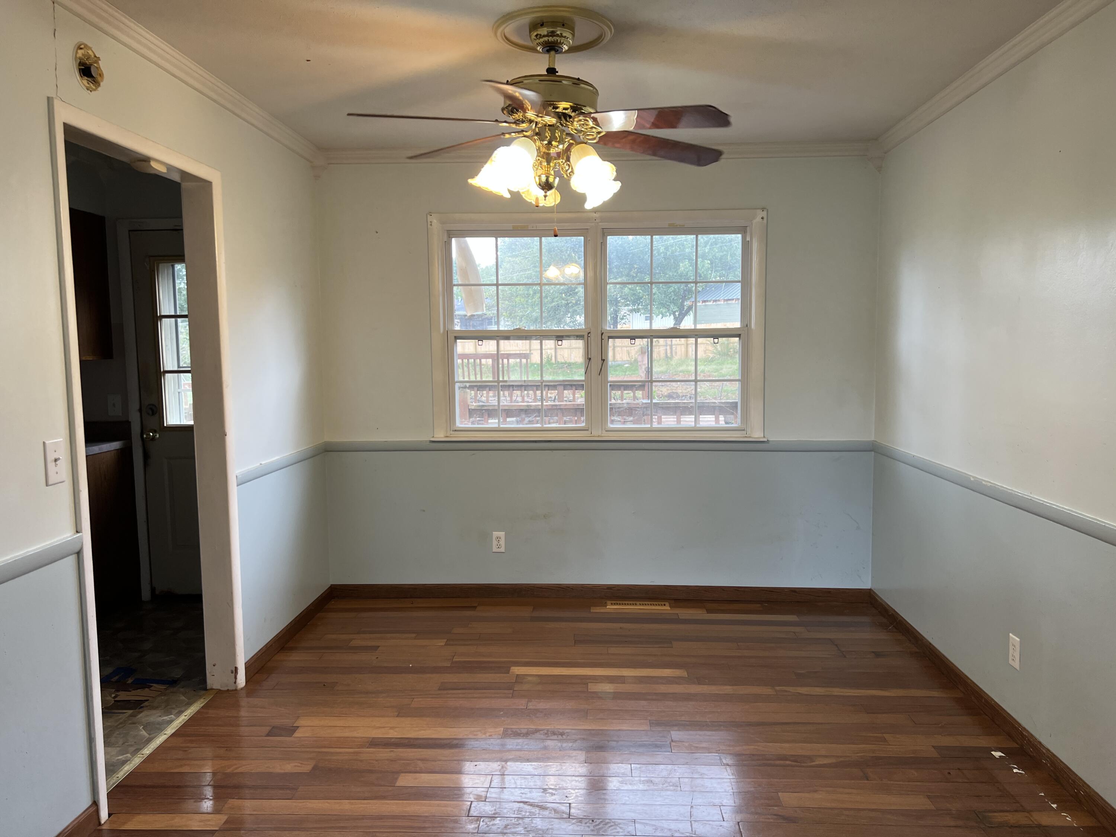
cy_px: 418
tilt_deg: -5.0
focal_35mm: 26
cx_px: 558
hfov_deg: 67.3
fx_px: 838
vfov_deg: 53.1
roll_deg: +1.3
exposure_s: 1/120
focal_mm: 5.7
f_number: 1.5
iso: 80
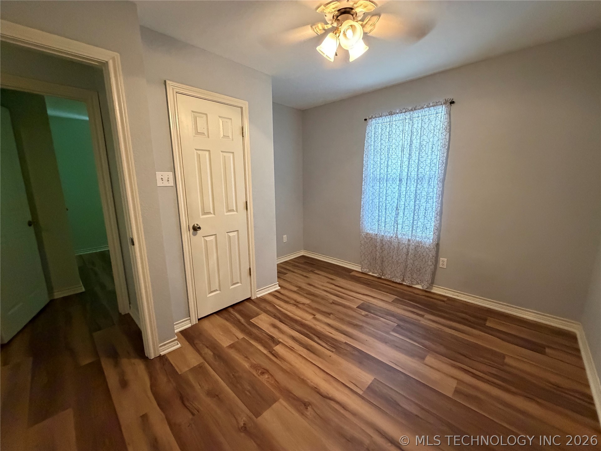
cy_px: 226
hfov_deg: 102.1
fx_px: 243
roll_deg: +1.7
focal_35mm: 14
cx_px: 300
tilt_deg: -11.6
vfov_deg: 85.7
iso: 1000
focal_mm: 2.22
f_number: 2.2
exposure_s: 1/60
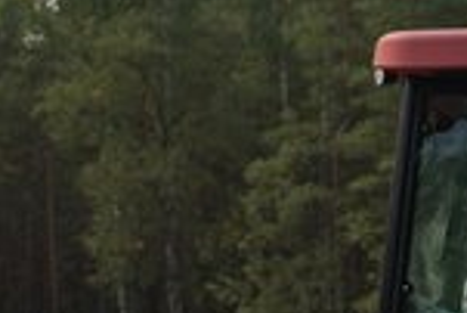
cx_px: -130
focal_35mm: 177
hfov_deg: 11.3
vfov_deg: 7.7
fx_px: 2298
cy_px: -45
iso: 160
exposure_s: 1/200
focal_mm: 67
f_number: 2.8
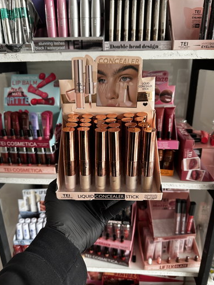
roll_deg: -0.5
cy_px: 145
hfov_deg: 54.9
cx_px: 105
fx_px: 206
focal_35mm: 25
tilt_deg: -19.5
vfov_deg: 69.4
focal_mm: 6.86
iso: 160
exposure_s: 1/121
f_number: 1.78
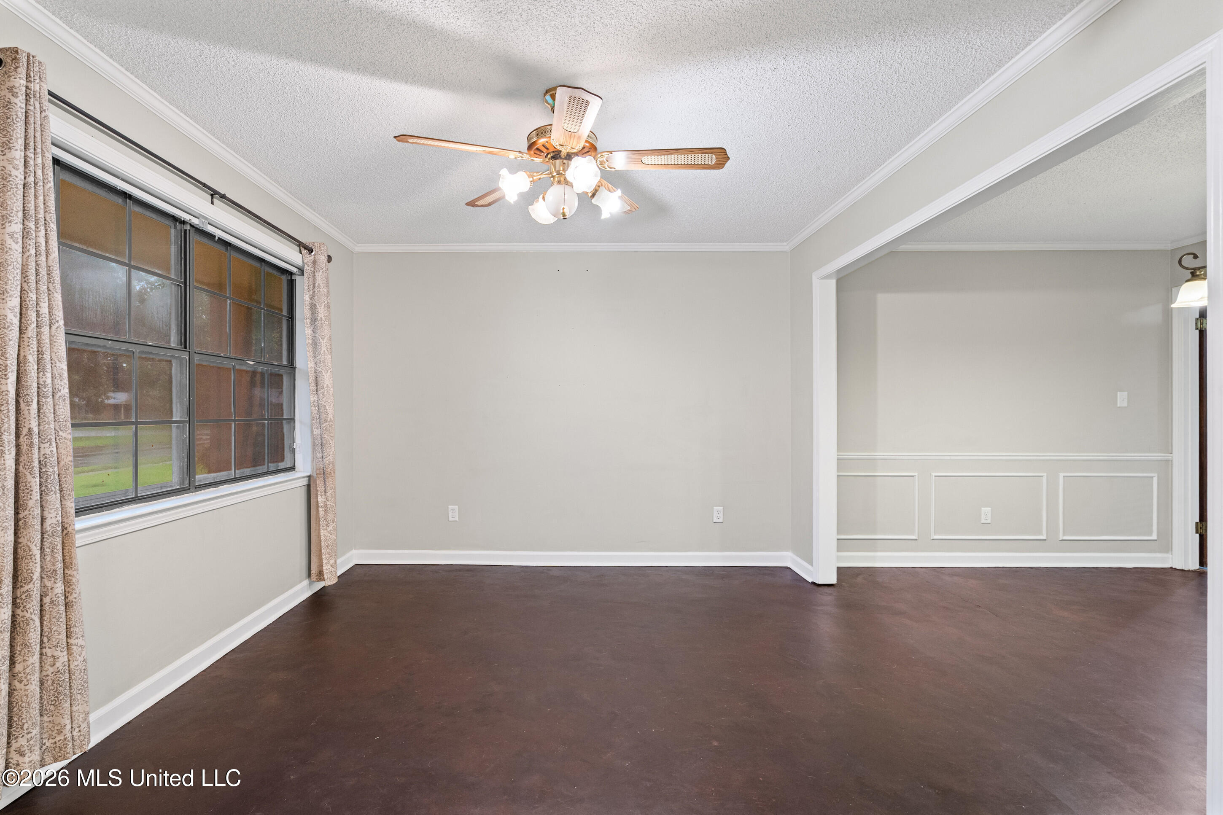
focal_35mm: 16
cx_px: 612
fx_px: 543
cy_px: 408
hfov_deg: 96.7
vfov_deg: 73.7
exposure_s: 1/2
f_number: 9.5
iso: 800
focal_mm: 16
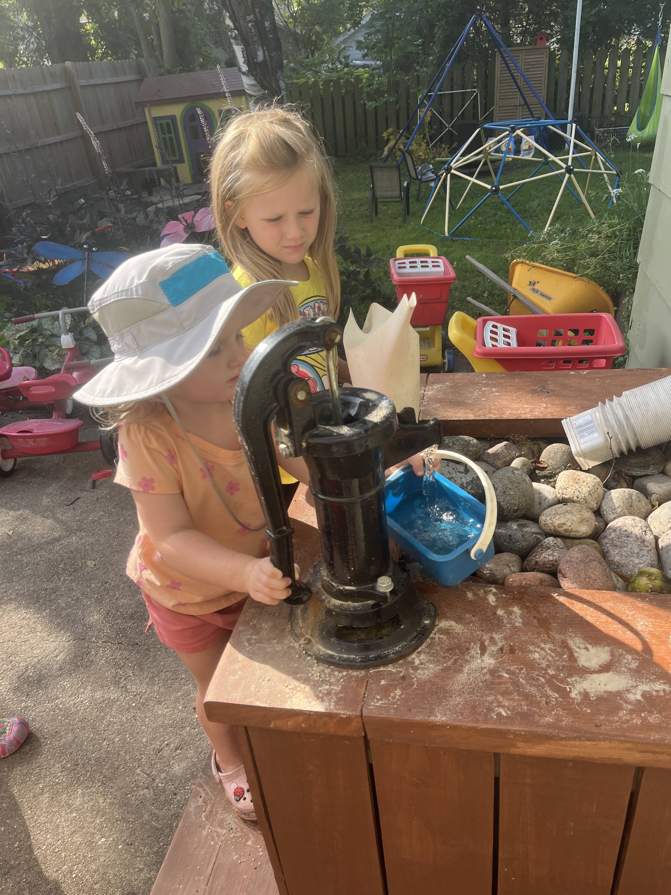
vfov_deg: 67.3
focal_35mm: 26
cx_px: 336
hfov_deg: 53.1
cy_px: 448
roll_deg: +6.0
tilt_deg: -30.7
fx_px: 672
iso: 50
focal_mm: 5.1
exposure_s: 1/727
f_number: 1.6
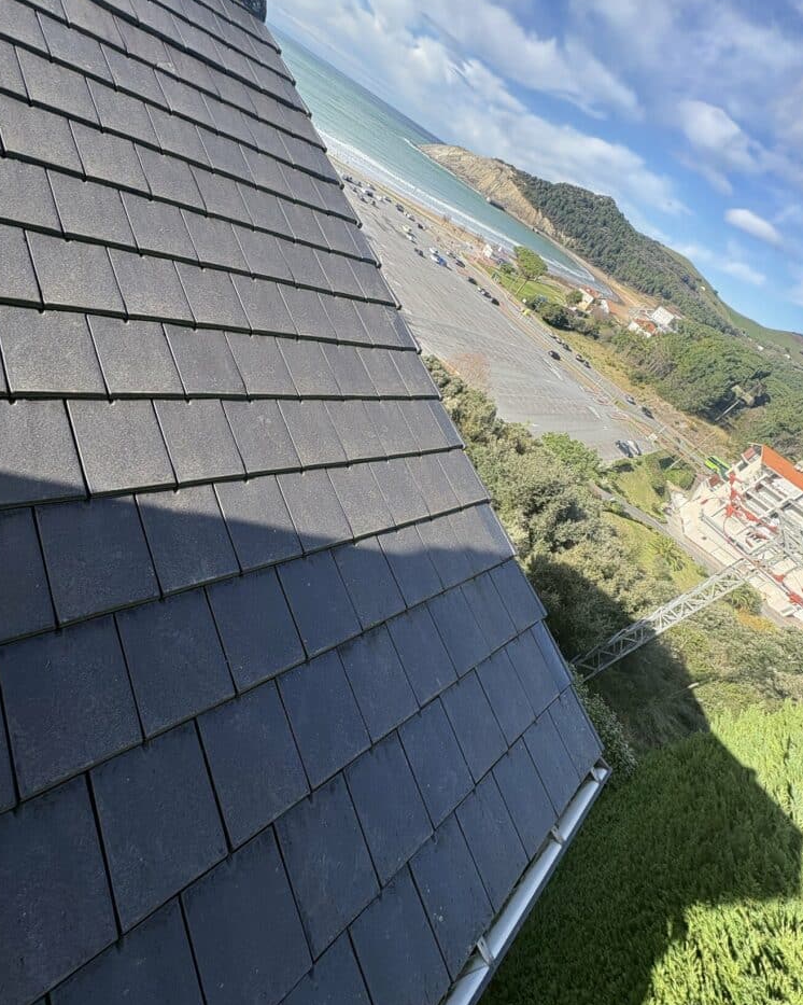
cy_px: 474
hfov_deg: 84.0
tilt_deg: -33.9
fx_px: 446
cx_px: 405
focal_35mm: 15
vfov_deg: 96.7
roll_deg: -35.4
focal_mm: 2.22
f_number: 2.2
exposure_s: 1/573
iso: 40
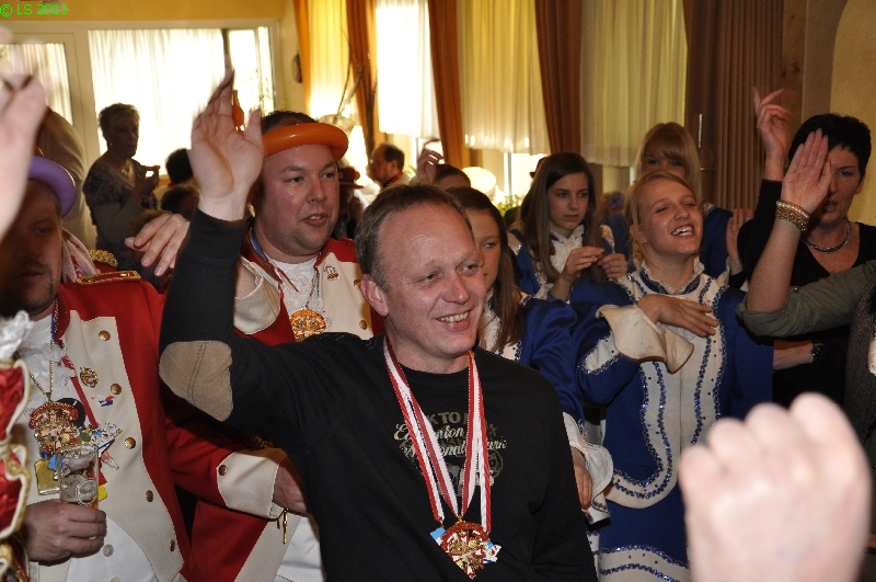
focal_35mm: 52
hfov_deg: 37.9
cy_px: 291
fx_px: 1276
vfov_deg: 25.7
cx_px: 438
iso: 400
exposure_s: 1/60
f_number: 5
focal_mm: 35
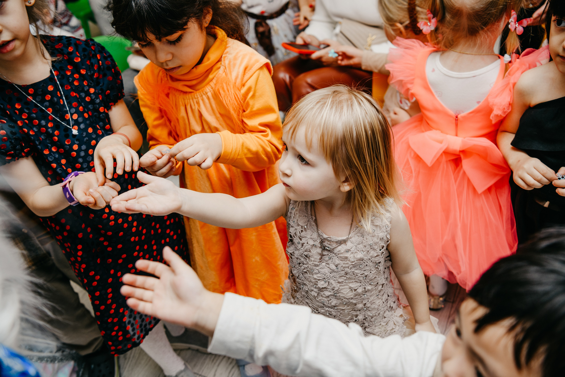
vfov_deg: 38.9
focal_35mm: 34
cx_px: 282
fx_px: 534
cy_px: 188
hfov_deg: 55.8
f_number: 4.5
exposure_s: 1/160
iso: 250
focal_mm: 34
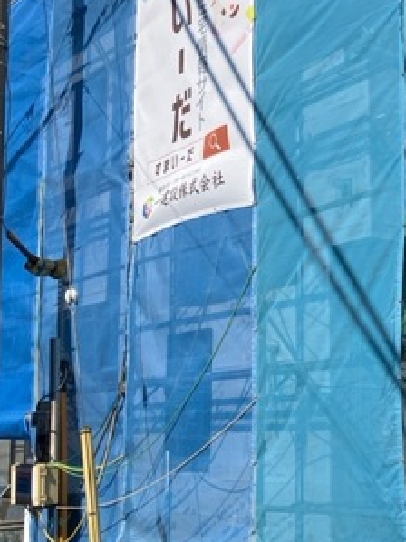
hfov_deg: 23.6
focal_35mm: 60
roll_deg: -0.8
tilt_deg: +9.9
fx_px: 939
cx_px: 386
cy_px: 308
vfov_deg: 32.2
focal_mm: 3.99
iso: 32
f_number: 1.8
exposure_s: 1/2433
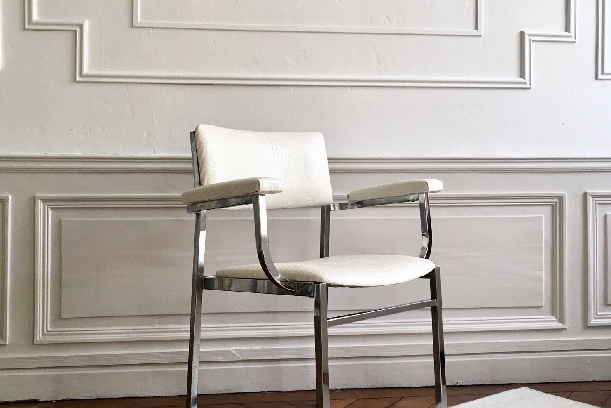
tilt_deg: +0.4
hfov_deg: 47.4
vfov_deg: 32.6
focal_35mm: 41
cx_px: 307
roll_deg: -0.4
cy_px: 192
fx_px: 696
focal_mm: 4.15
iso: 50
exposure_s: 1/33
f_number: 2.2
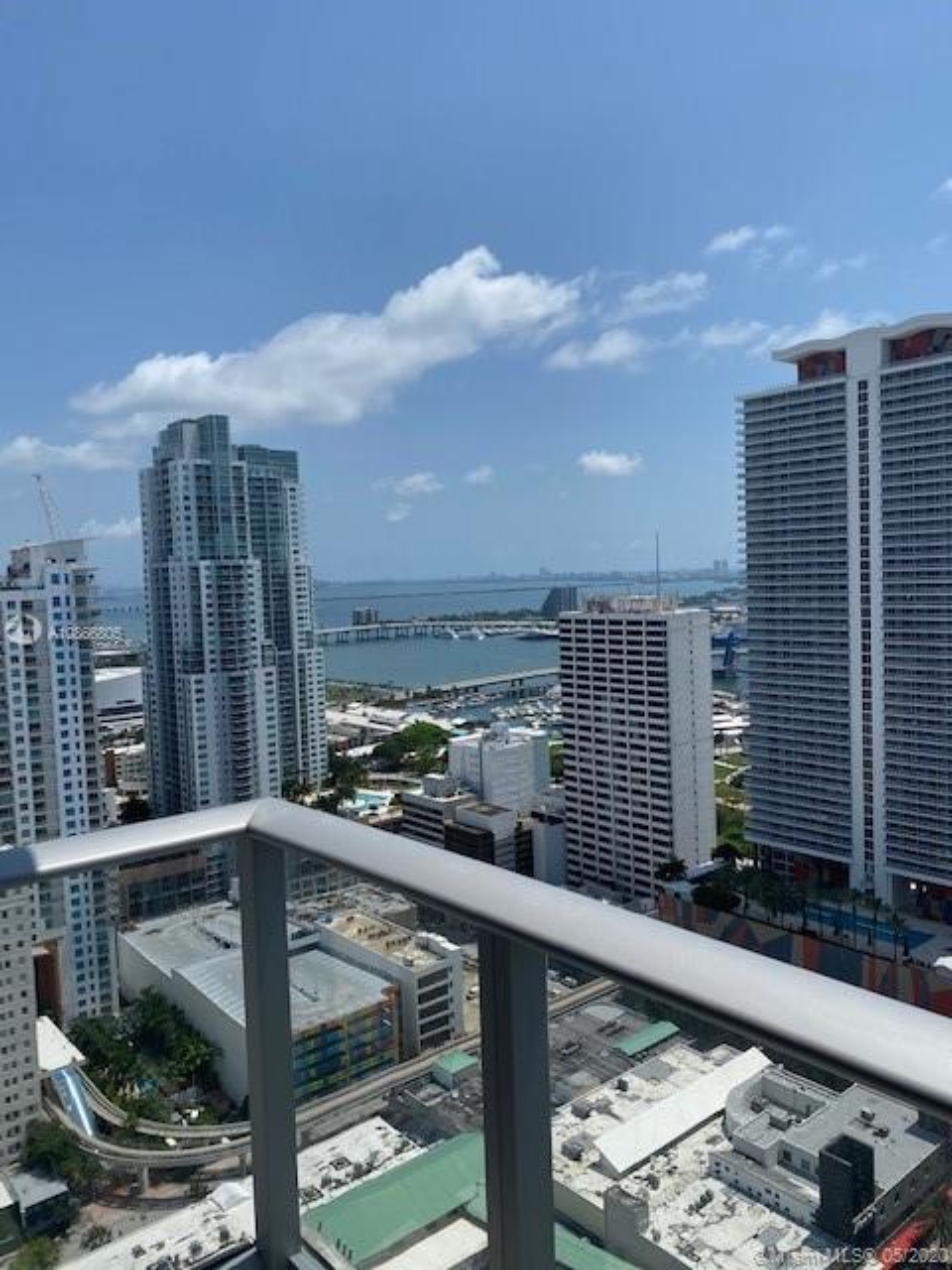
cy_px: 635
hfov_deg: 53.1
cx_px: 476
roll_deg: +0.6
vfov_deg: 67.3
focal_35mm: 26
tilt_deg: -1.2
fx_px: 953
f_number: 1.8
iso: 32
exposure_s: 1/5263
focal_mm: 4.25
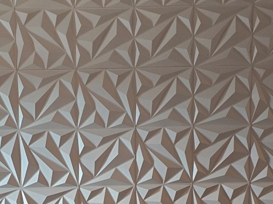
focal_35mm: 79
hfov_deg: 24.6
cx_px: 88
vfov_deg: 18.0
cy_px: 226
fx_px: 623
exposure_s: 1/120
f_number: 1.7
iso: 160
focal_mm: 6.3
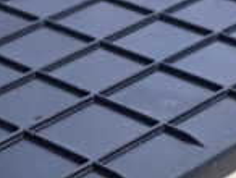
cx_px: 94
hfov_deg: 11.7
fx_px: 1147
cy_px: 272
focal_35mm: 168
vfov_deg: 8.6
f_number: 2.8
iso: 640
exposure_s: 1/40
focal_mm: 7.31
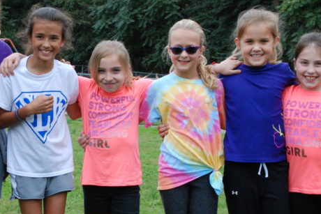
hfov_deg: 16.0
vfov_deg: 10.8
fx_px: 1133
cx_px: 67
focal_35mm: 127
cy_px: 125
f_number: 10
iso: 1000
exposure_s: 1/400
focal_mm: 38
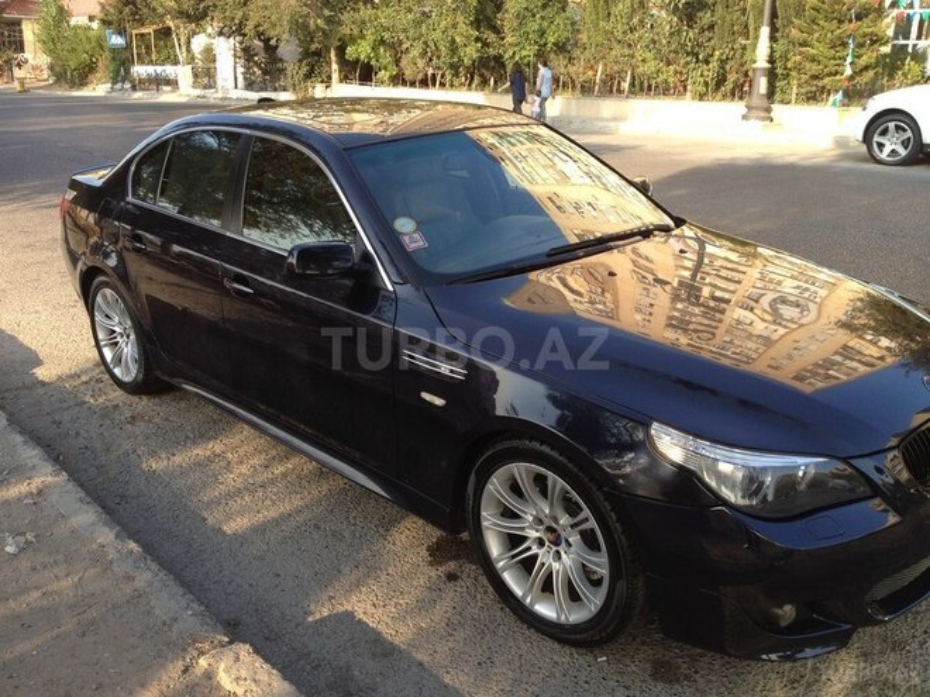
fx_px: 940
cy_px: 348
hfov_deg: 52.6
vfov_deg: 40.7
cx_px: 465
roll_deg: -2.4
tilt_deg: -18.7
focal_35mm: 35
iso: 50
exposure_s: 1/262
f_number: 2.4
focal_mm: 4.28
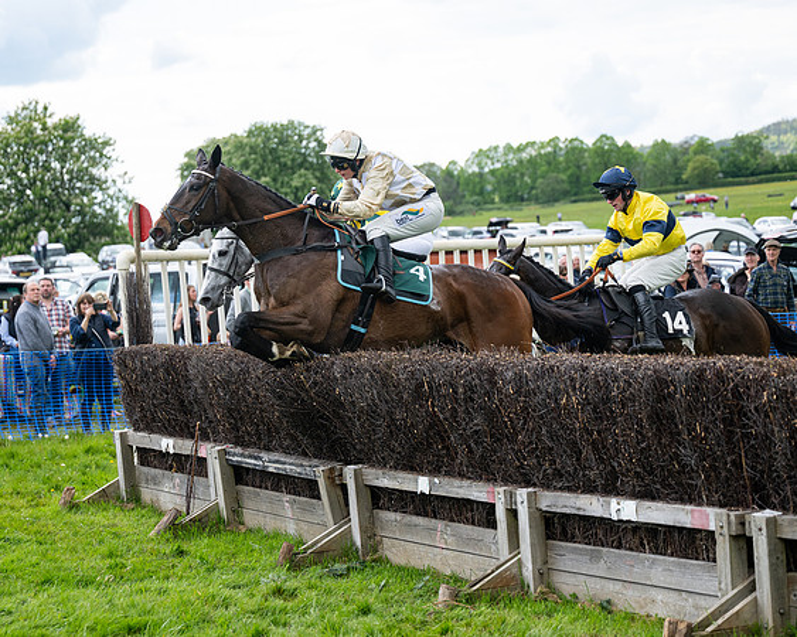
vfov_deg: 17.9
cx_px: 409
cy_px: 327
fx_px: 2024
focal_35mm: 86
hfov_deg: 22.3
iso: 400
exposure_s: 1/2500
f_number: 2.8
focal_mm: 70
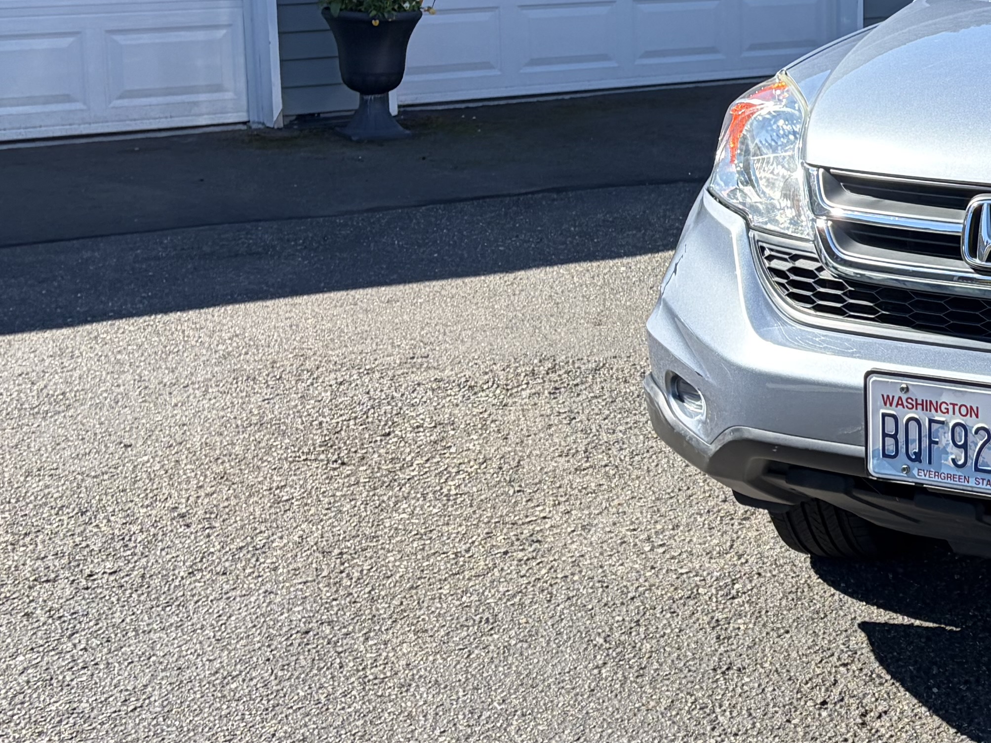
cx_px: 1205
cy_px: 123
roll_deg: -0.6
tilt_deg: -8.6
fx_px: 2118
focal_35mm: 74
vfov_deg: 19.6
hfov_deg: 23.9
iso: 64
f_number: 1.6
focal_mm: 5.96
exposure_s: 1/1217
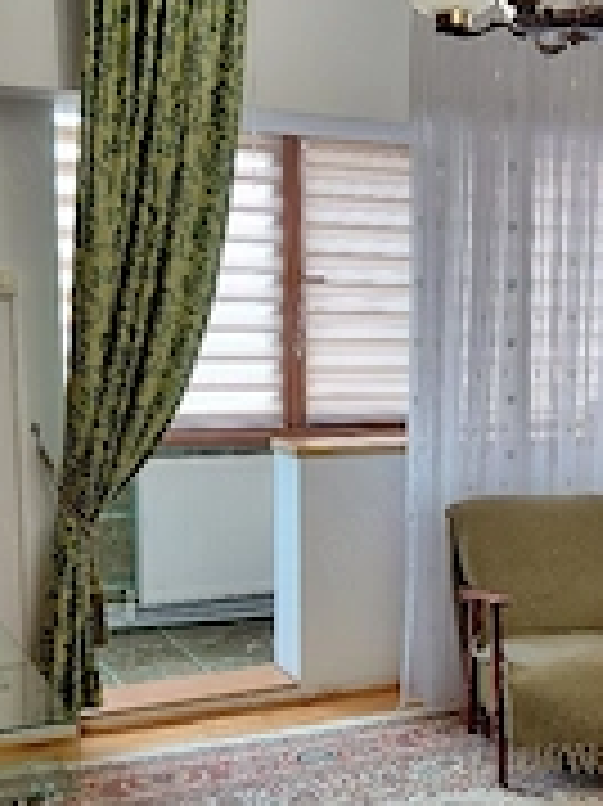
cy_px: 518
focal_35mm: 56
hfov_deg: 25.3
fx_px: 1302
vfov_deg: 34.1
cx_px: 544
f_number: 1.8
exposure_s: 1/50.3
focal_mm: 4.69
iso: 200
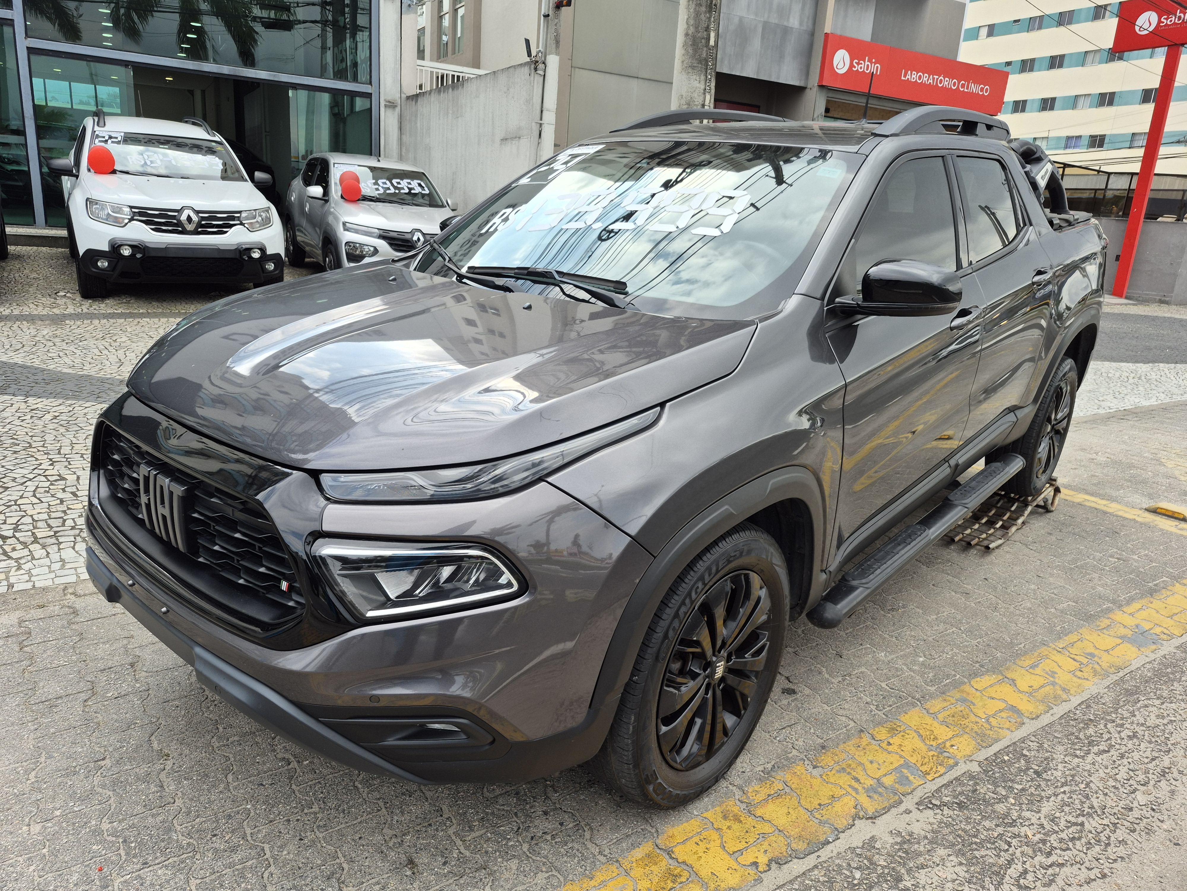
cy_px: 446
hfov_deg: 73.9
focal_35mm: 23
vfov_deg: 58.9
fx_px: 789
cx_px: 594
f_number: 1.8
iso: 25
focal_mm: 5.4
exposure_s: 1/588
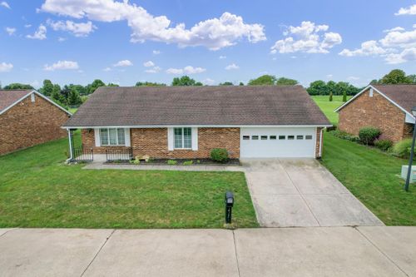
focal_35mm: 22
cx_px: 208
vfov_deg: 57.2
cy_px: 138
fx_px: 254
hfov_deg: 78.6
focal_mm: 8.38
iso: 130
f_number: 2.8
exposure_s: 1/2000
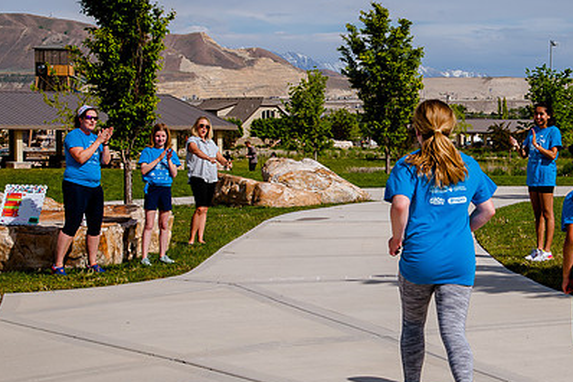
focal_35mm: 90
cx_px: 432
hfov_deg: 22.4
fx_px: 1432
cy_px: 170
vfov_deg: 15.2
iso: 200
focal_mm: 50
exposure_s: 1/640
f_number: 10
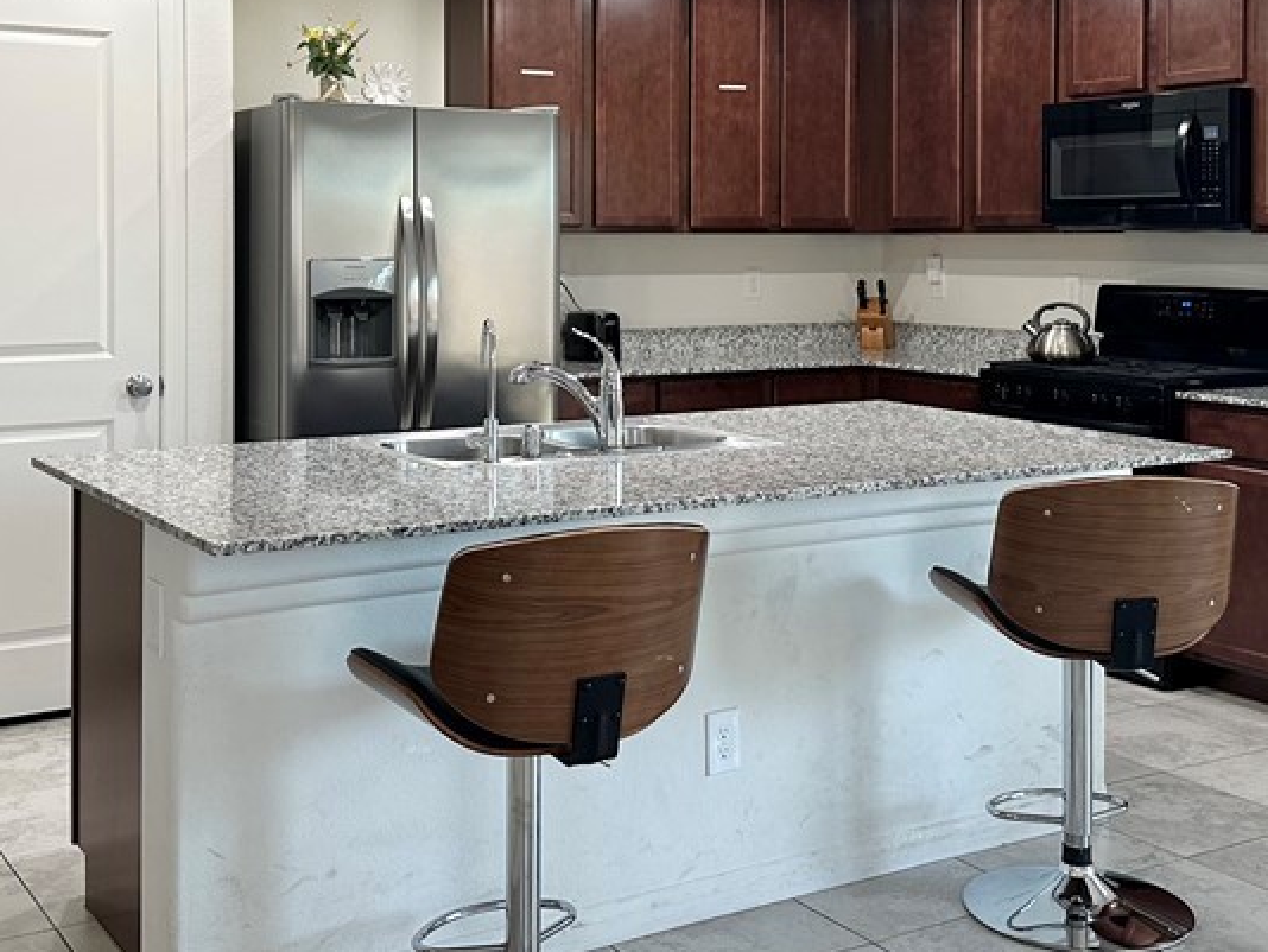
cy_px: 249
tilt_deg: -0.8
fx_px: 1686
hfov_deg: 41.2
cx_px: 603
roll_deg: -0.1
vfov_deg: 31.0
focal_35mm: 46
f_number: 1.78
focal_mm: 6.86
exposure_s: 1/120
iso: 160
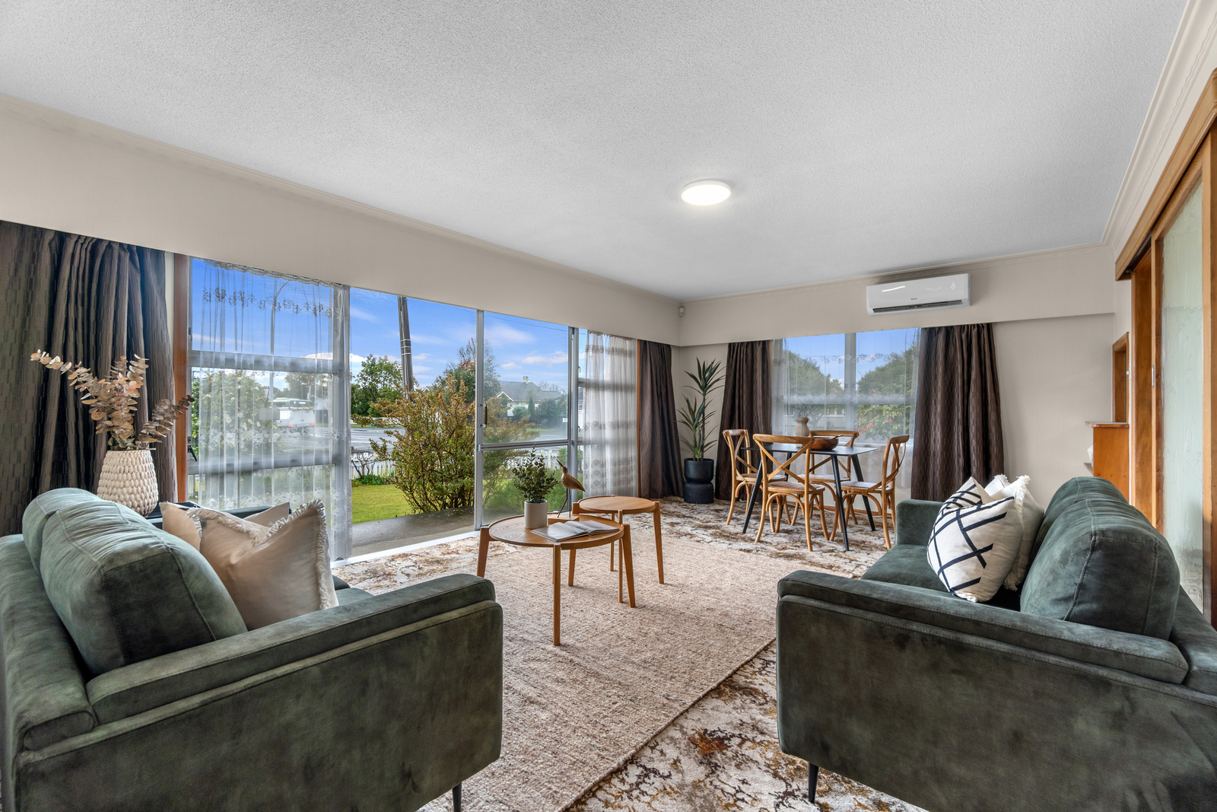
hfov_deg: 100.4
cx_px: 608
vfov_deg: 77.3
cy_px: 406
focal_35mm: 15
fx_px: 507
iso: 125
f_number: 4
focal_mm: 10
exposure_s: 1/30
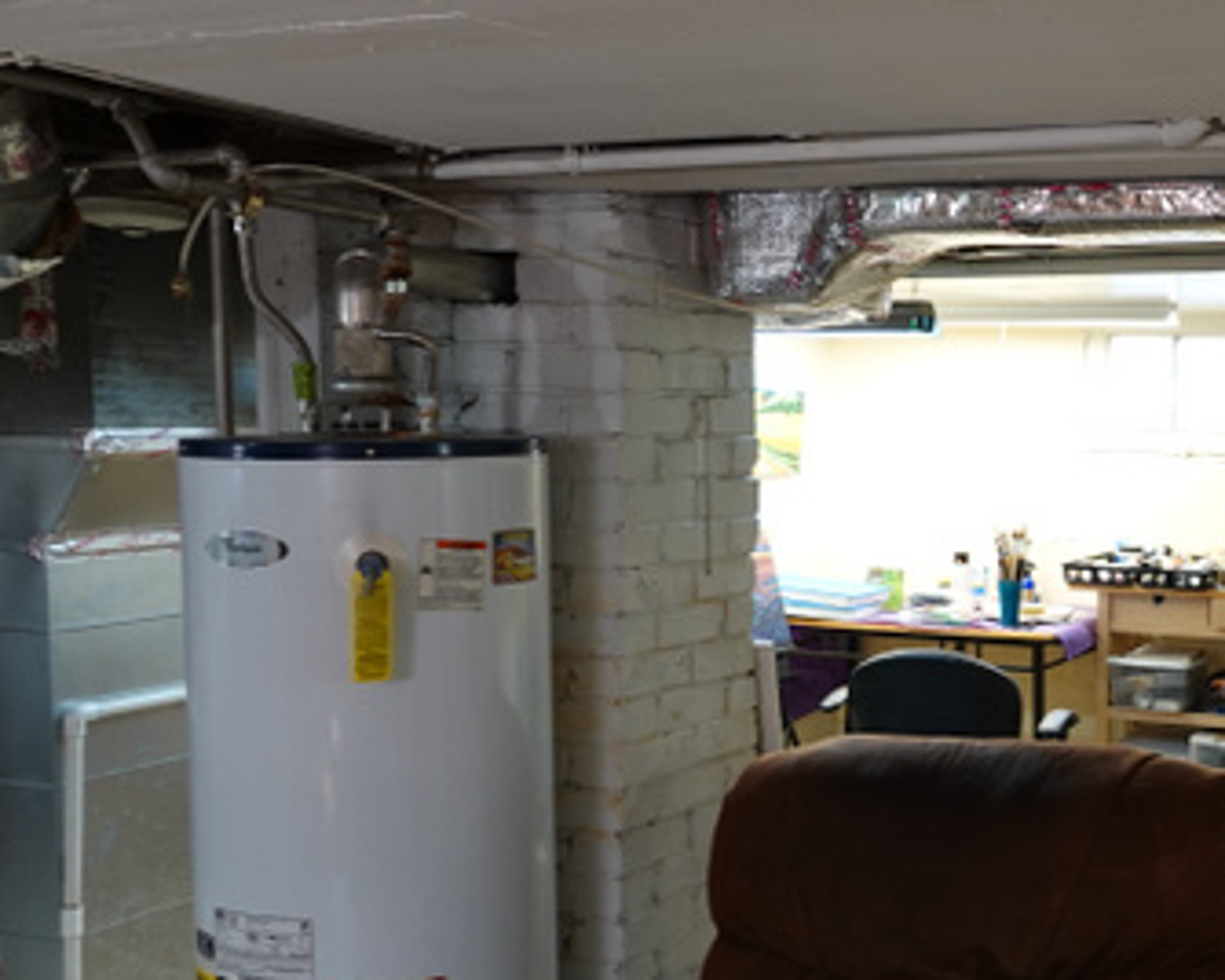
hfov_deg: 40.1
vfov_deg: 34.8
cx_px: 1075
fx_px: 1559
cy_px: 554
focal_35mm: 43
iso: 160
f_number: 2.5
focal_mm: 8.8
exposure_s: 1/30
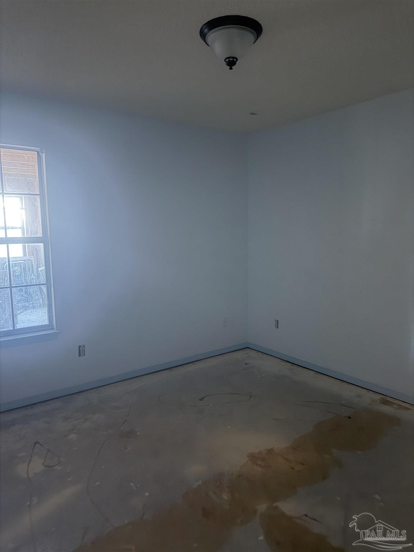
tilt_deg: -6.1
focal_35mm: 24
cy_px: 276
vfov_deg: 71.6
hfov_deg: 56.8
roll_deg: +0.4
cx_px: 207
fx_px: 383
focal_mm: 6.76
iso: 1600
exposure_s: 1/19
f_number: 1.78
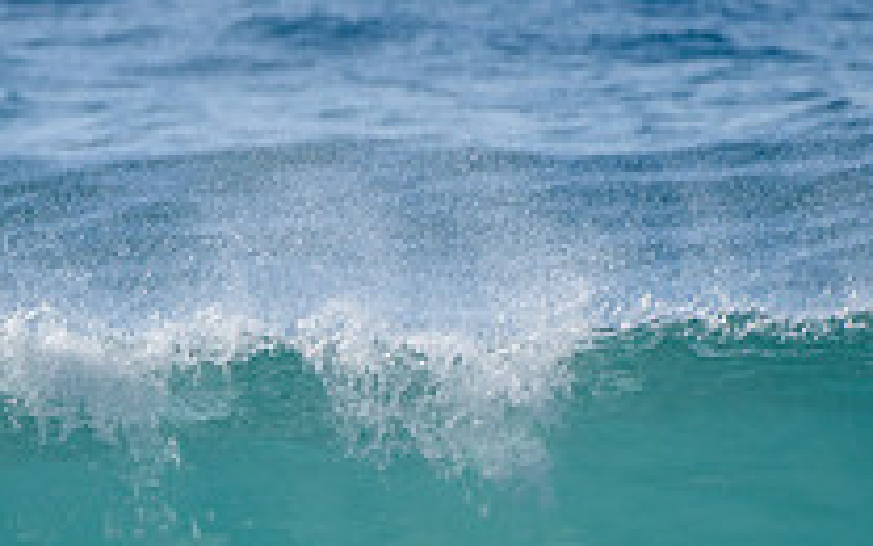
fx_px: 41517
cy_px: 506
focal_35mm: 1745
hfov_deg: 1.2
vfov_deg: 0.8
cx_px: -351
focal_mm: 500
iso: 110
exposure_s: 1/2000
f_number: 5.6
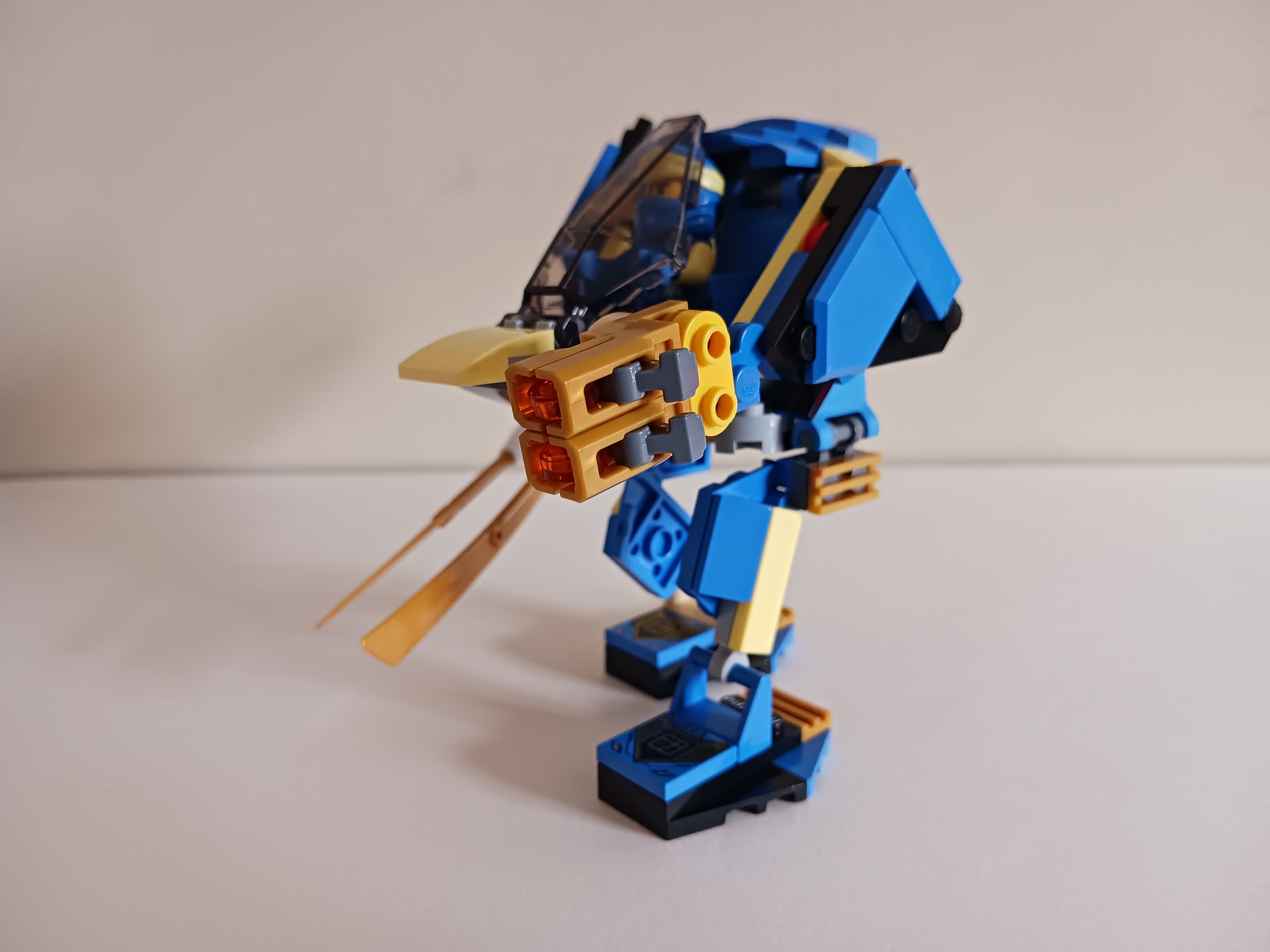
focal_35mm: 27
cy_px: 476
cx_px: 635
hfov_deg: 65.3
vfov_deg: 51.4
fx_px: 991
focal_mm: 4
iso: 500
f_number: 1.8
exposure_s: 1/20
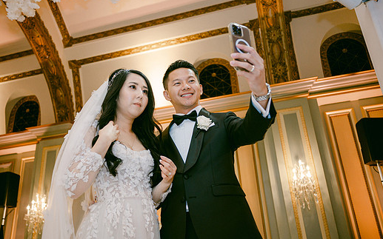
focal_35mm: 32
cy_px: 122
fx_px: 334
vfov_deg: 39.4
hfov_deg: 59.6
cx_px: 179
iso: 1600
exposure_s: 1/125
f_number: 2.8
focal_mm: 28
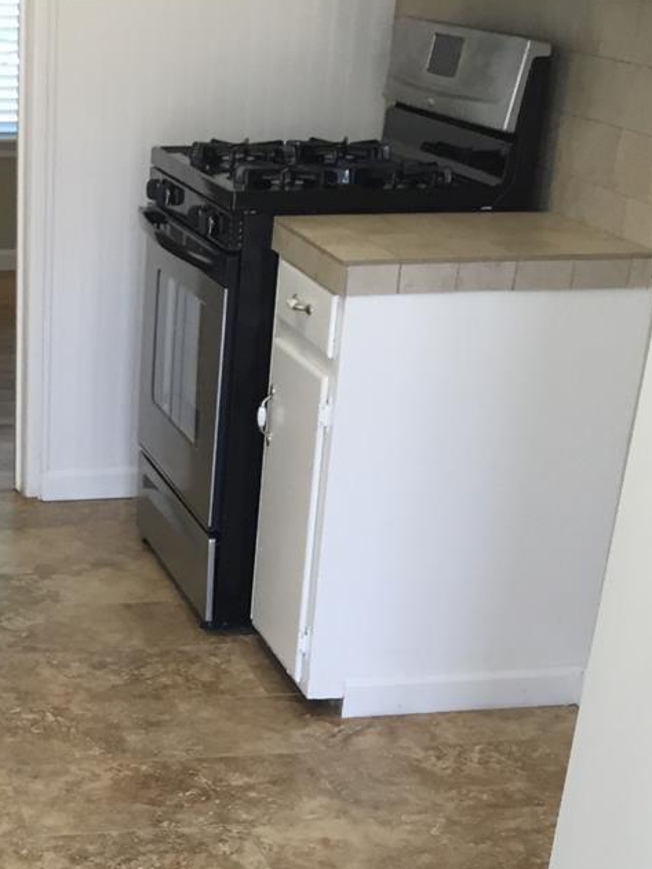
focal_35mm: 69
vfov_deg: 25.7
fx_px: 1732
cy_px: 997
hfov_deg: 20.7
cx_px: 12
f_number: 2.2
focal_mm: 4.15
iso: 32
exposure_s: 1/30
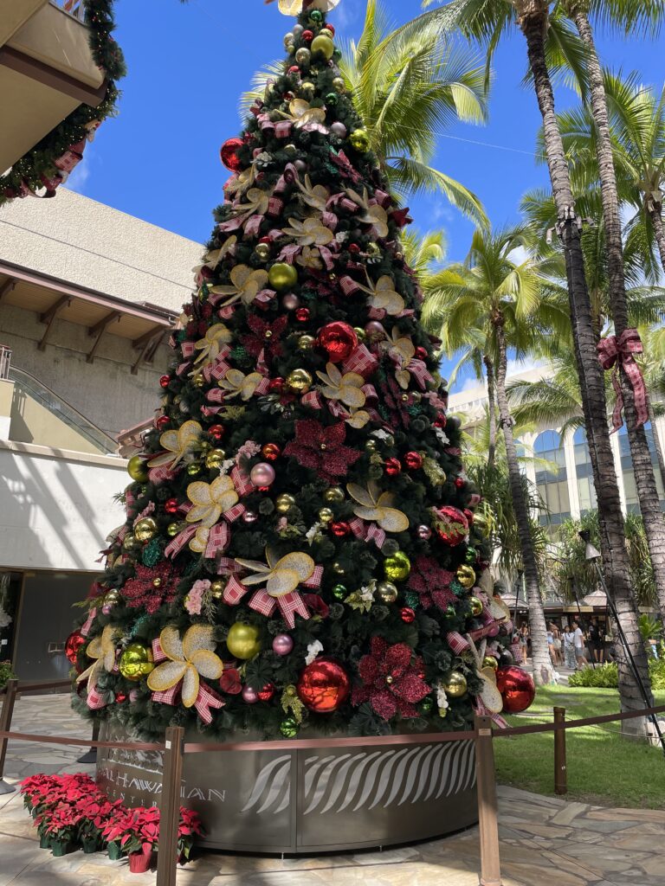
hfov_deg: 53.1
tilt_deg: +13.8
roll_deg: +0.7
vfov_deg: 67.3
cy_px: 443
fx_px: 666
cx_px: 332
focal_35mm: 26
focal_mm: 4.2
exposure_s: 1/1033
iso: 32
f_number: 1.6
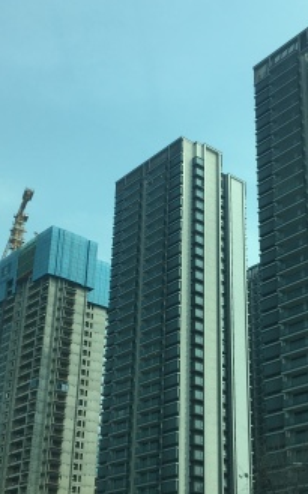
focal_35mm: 53
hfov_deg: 24.2
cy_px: 288
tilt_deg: +21.8
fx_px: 713
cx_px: 207
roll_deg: -0.6
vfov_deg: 38.1
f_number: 2.2
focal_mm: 4.15
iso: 25
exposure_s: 1/1012
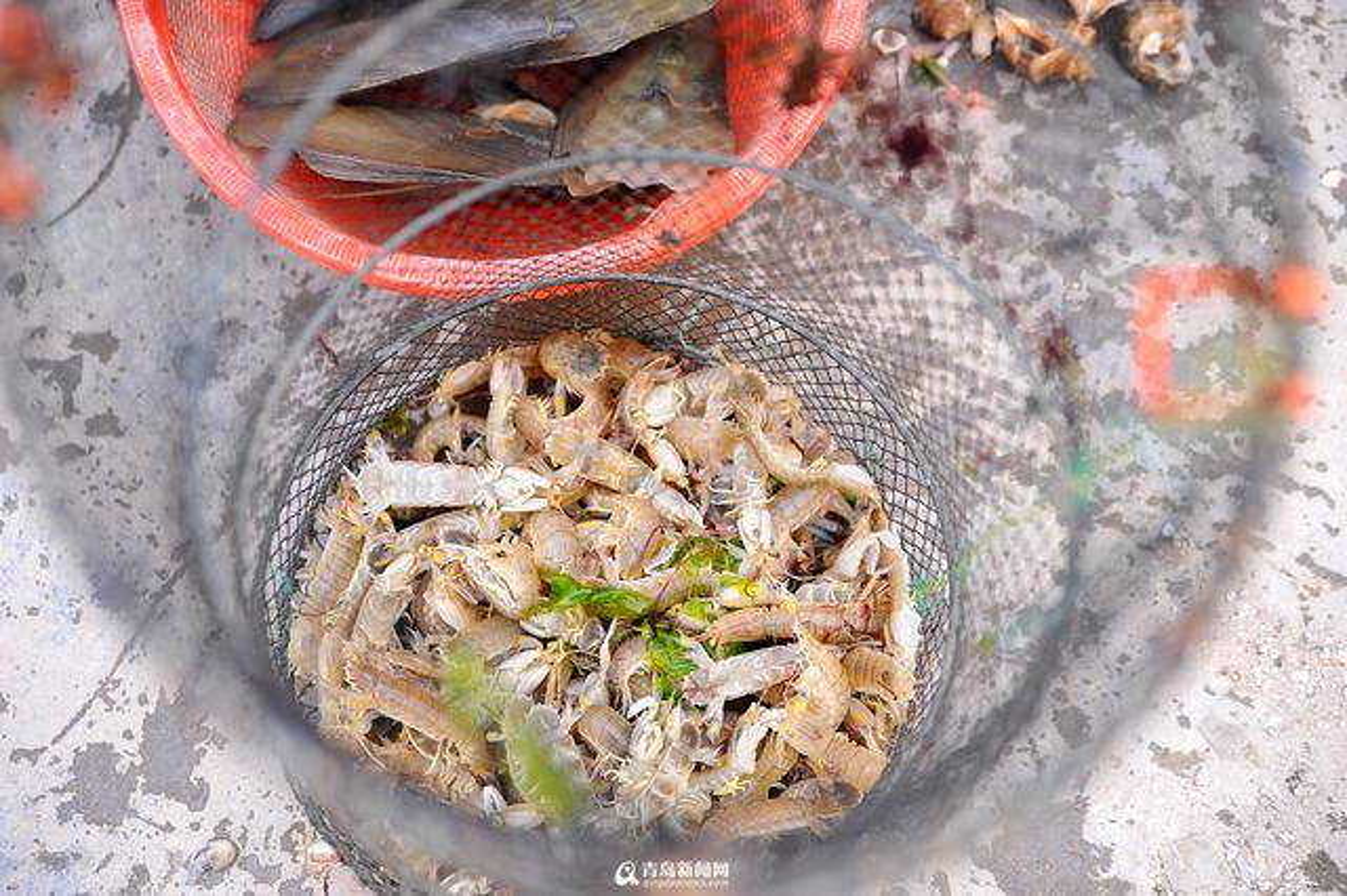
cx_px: 674
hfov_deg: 30.5
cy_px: 448
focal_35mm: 66
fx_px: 2468
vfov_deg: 20.6
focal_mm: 66
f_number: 2.8
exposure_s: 1/800
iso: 320
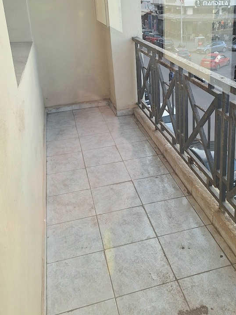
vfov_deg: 52.5
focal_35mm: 34
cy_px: 95
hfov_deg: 41.2
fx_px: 309
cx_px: 157
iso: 40
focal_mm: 5.54
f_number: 1.8
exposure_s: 1/119
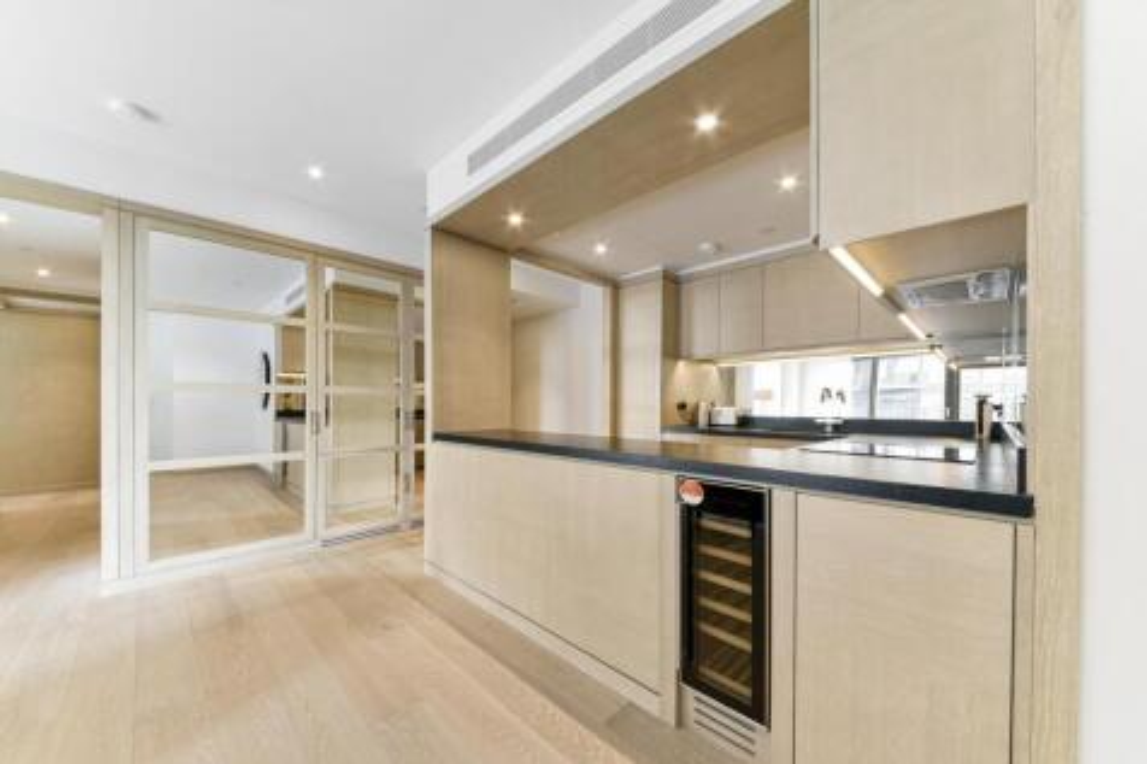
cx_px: 574
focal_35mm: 12
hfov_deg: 112.6
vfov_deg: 90.0
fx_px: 382
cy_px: 382
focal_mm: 12
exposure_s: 1/1.43
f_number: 13
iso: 200
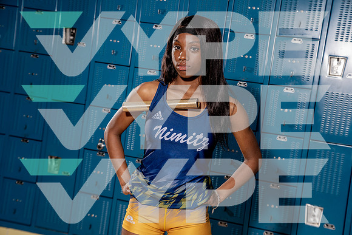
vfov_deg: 21.3
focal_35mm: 64
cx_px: 176
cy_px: 118
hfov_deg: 31.4
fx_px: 626
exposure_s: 1/250
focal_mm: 64
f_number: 5
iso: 100
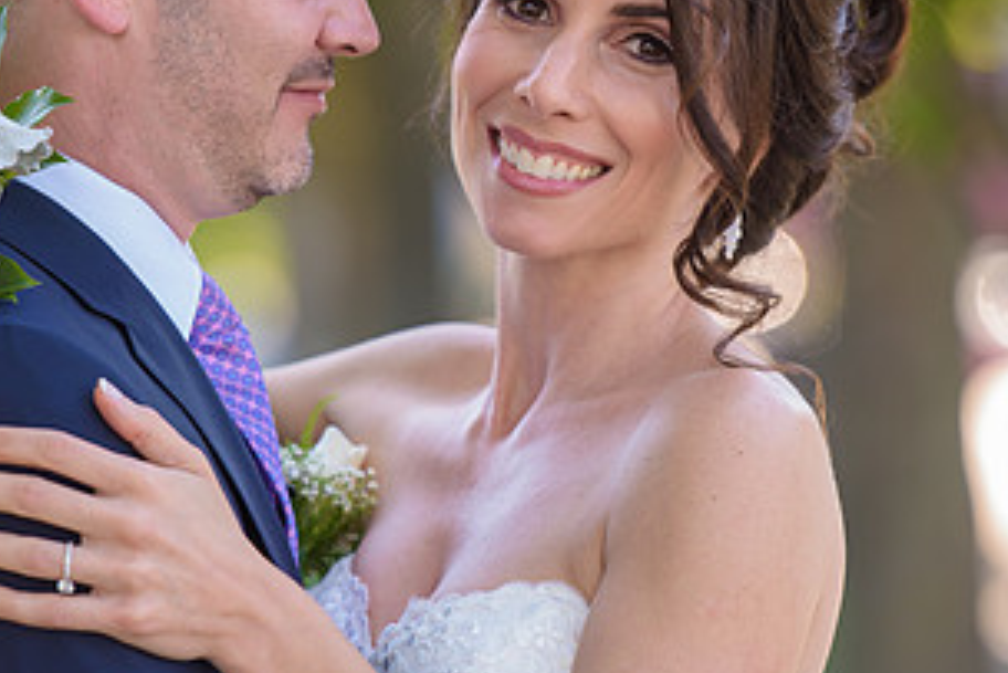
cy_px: 356
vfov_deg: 4.0
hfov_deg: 6.0
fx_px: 9608
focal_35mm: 343
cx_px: 511
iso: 200
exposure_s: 1/200
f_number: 3.2
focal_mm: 180
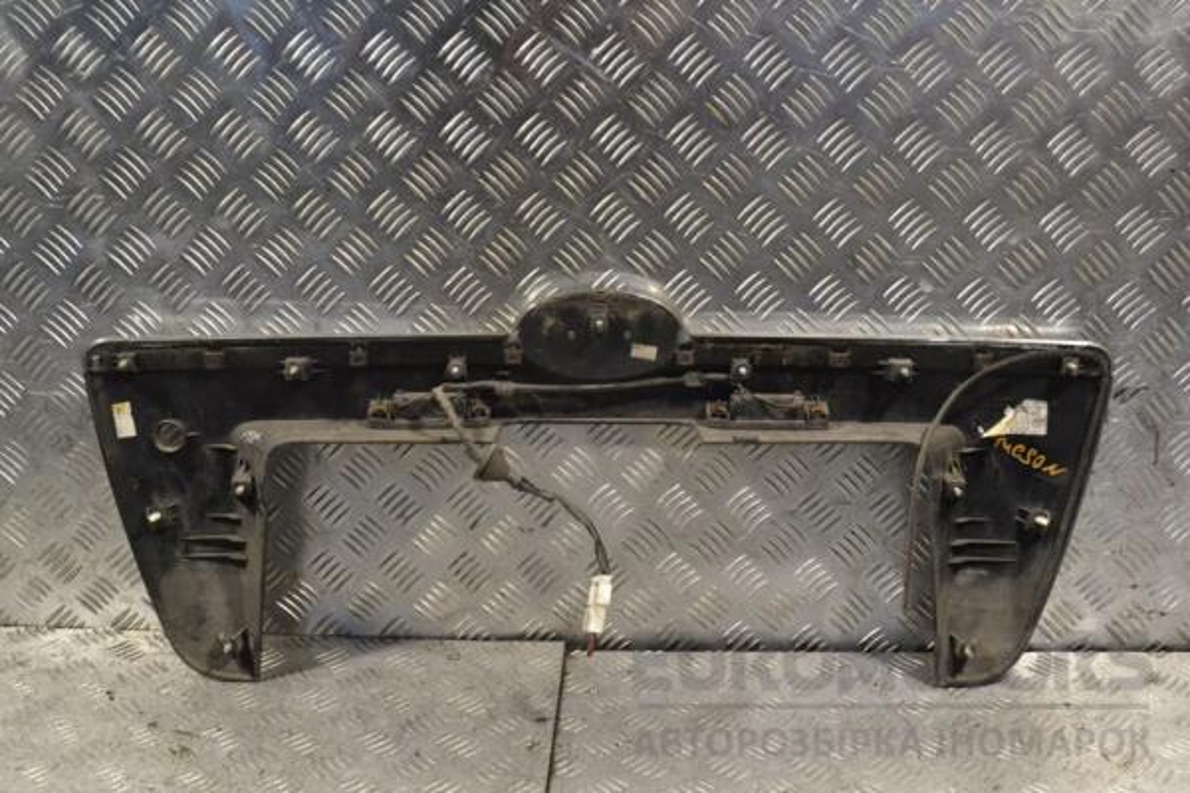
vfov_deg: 34.2
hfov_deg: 49.6
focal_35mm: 39
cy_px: 396
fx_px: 1289
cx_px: 595
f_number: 8
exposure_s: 1/250
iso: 3200
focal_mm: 26
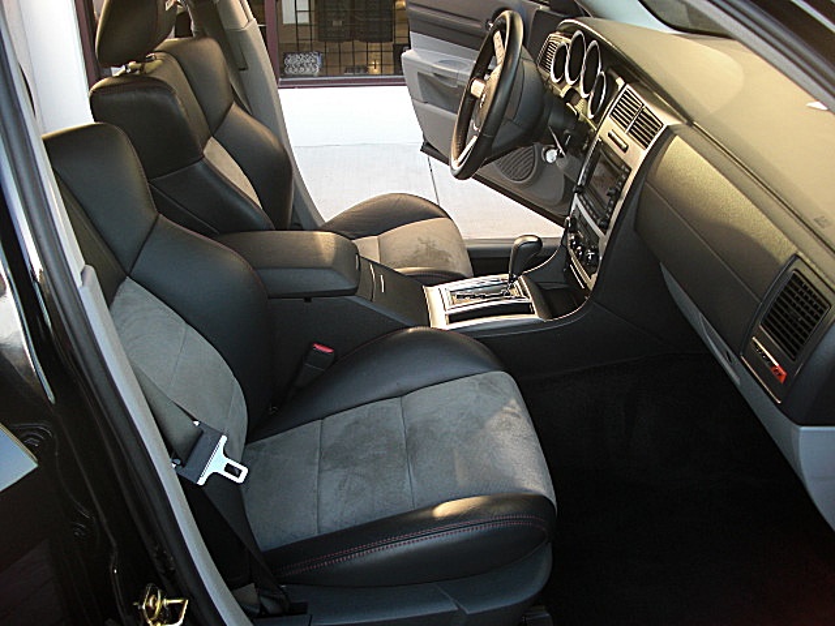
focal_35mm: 36
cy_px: 313
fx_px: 868
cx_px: 418
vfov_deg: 39.7
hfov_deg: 51.4
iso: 100
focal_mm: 6.3
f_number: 2.8
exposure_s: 1/80
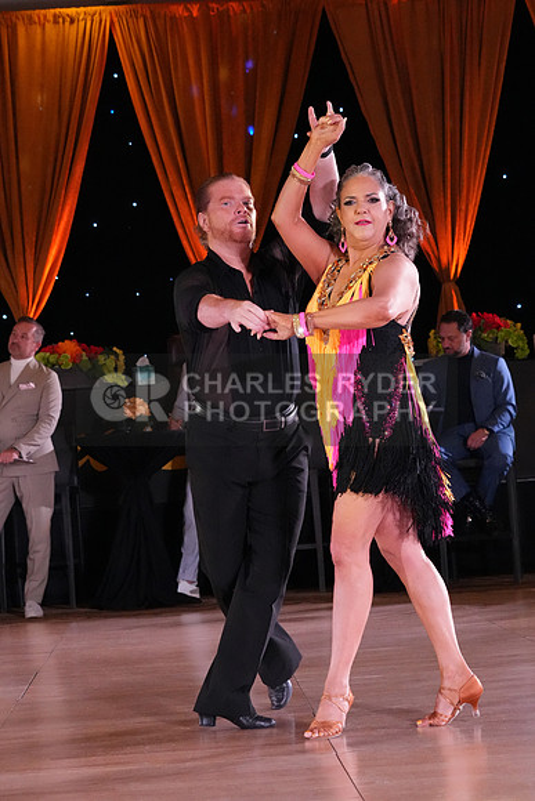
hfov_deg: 15.0
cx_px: 268
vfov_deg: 22.4
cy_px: 400
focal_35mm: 91
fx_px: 2027
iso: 8000
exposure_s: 1/400
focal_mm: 61
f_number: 5.6
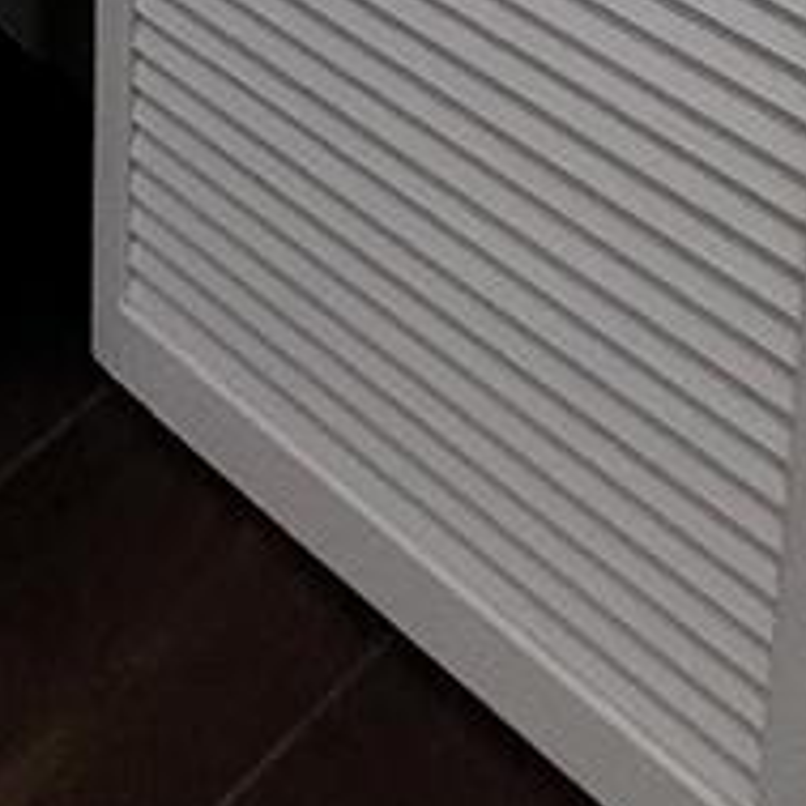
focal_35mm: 73
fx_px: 1923
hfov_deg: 20.0
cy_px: -1288
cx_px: -448
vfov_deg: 13.6
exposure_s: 1/60
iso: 320
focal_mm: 1.74
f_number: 2.2
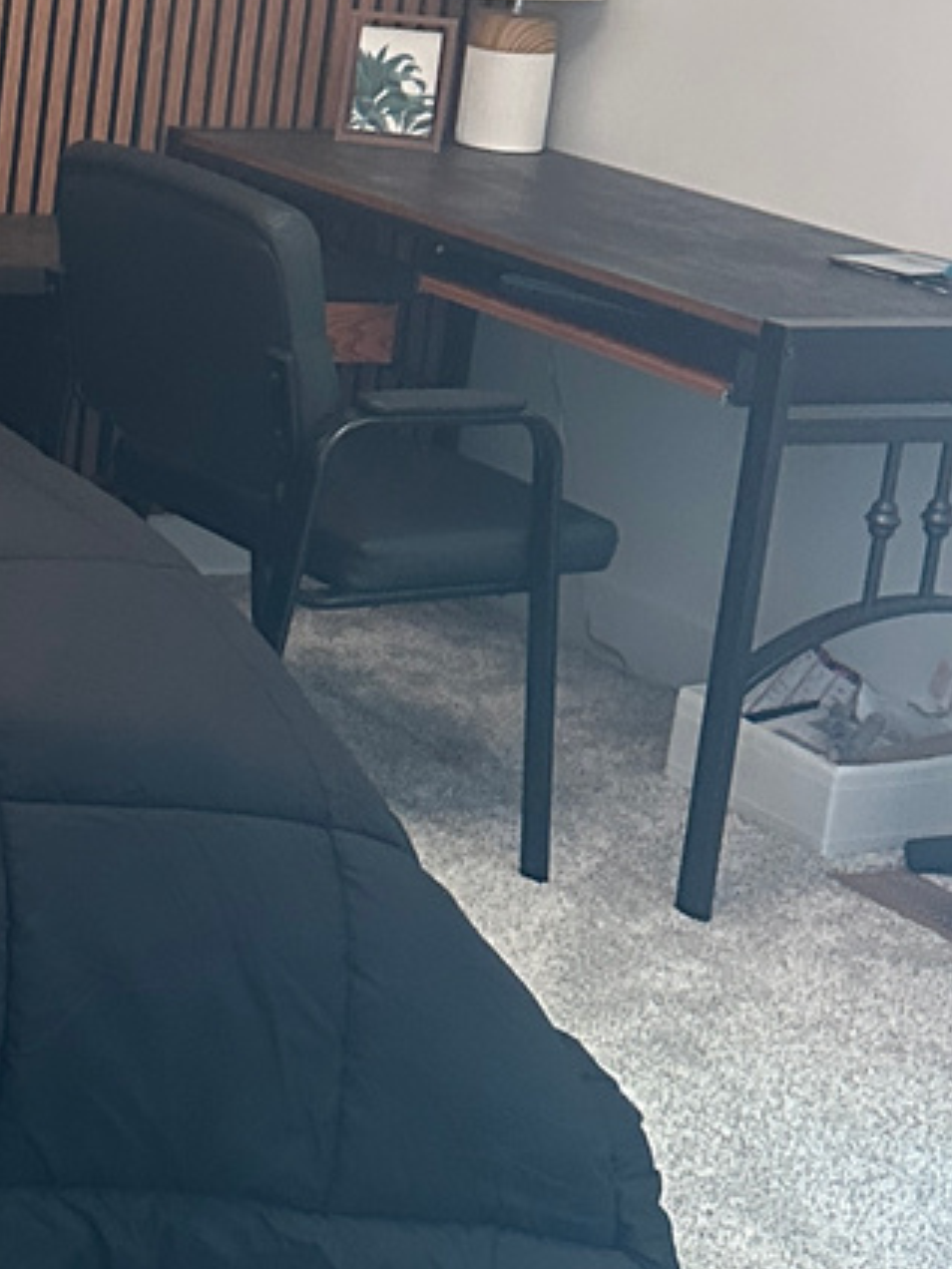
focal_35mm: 87
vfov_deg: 22.1
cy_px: 192
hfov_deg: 15.3
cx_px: -602
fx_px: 3190
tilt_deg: -10.1
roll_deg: -5.9
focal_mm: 6.86
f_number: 1.78
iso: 500
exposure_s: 1/60
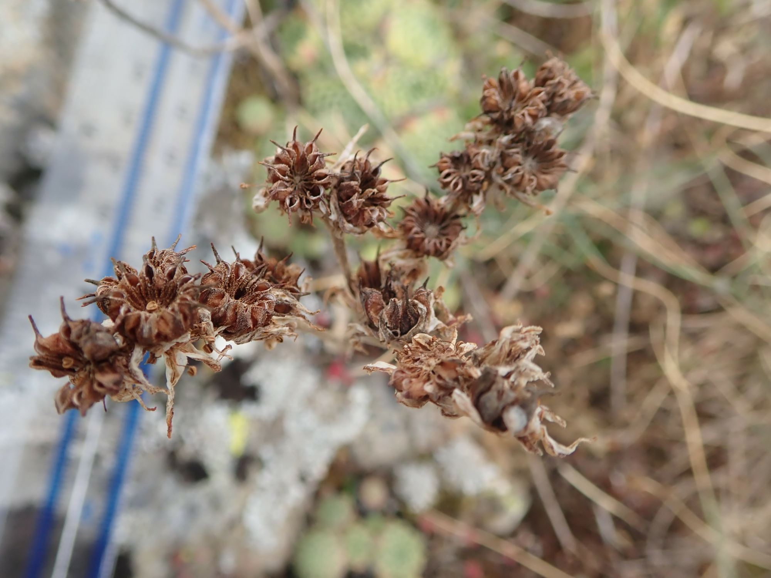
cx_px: 386
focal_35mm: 30
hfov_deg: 60.0
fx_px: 668
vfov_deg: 46.8
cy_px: 289
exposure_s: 1/125
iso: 100
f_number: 3.2
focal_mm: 5.5
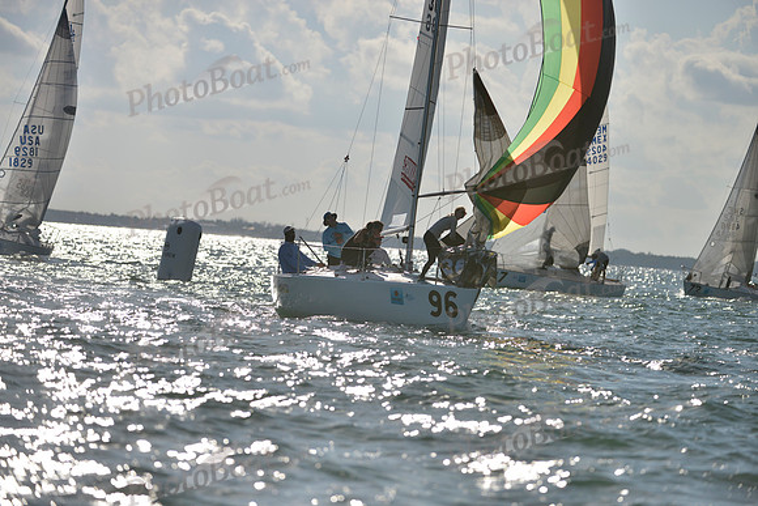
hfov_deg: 9.4
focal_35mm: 220
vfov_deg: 6.2
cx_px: 379
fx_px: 4633
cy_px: 253
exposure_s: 1/6400
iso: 200
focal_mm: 220
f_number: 4
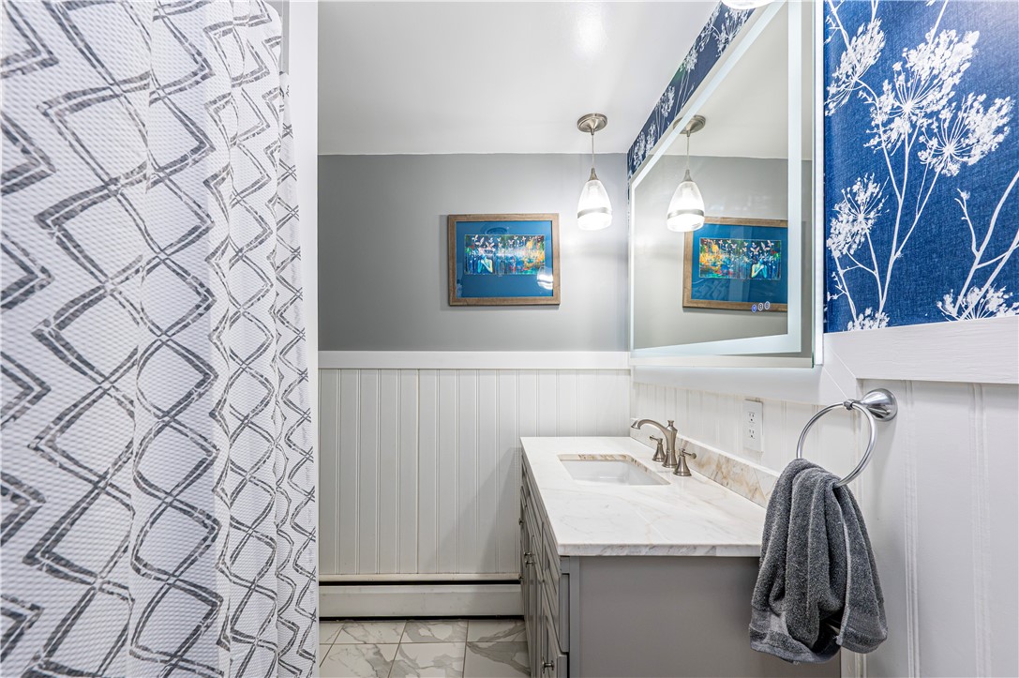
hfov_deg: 104.3
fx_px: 396
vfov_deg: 81.1
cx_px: 510
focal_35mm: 14
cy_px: 339
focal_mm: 14
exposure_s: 1/200
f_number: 8
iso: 1600
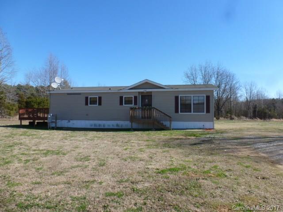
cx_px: 142
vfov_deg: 56.8
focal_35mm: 24
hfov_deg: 71.6
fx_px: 196
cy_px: 106
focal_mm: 4.3
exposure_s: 1/500
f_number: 4
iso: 100
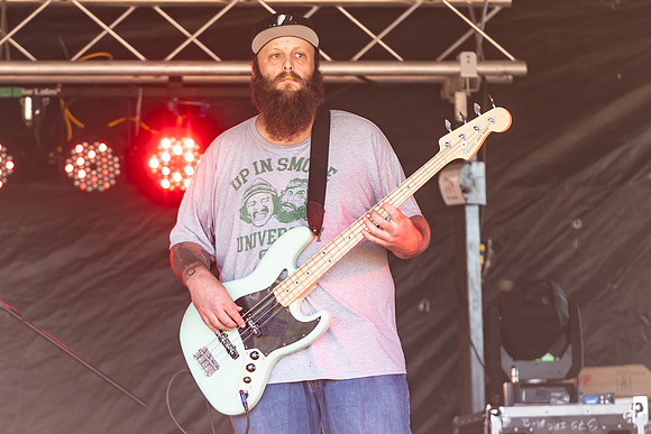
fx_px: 5939
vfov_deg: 4.2
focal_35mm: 328
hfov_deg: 6.3
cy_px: 270
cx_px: 326
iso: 500
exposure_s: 1/640
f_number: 2.8
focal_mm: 200
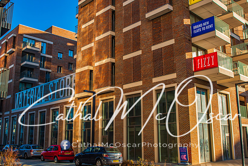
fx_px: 252
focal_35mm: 37
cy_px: 83
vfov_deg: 36.3
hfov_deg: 52.3
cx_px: 124
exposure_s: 1/800
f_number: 2.8
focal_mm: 24
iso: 140
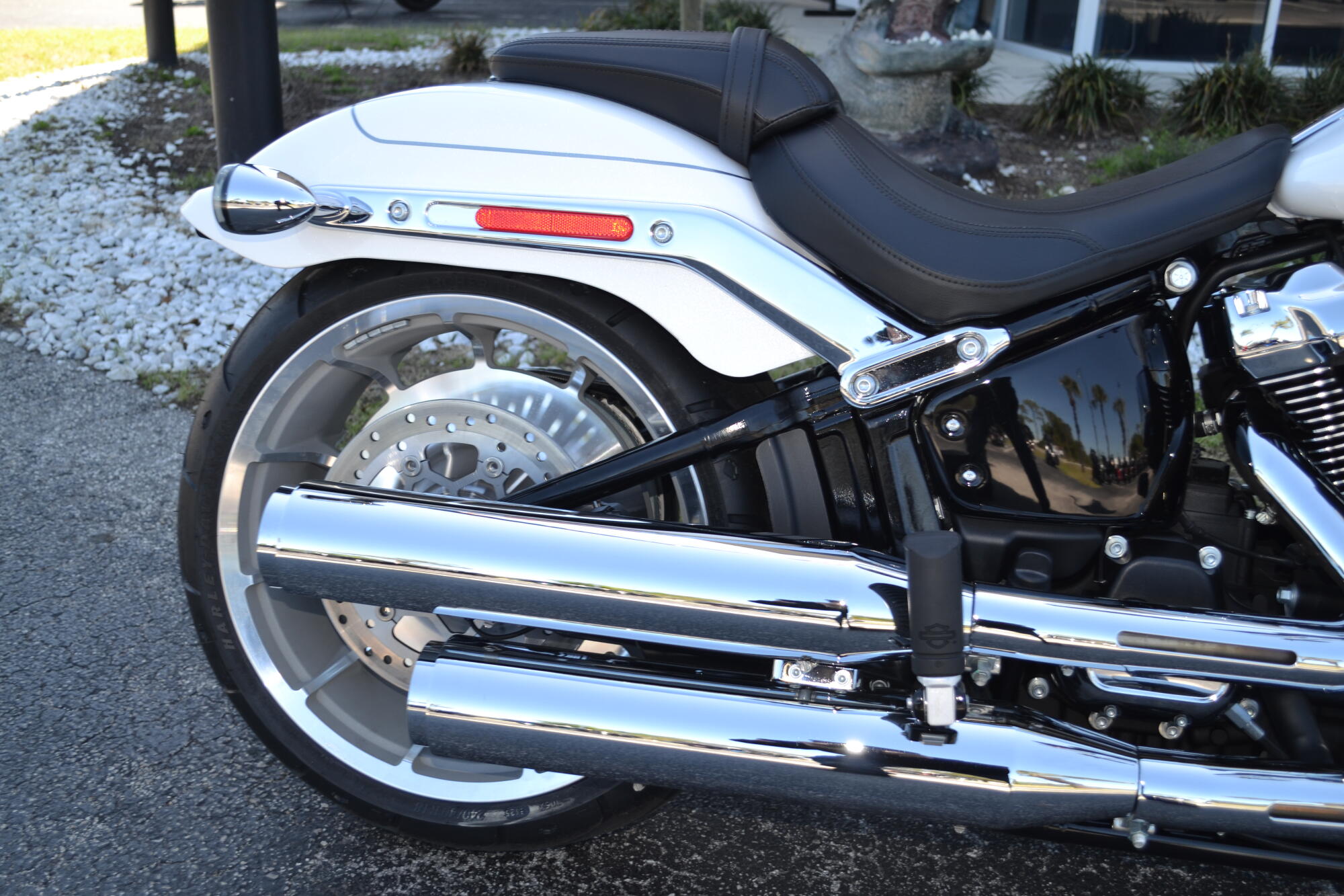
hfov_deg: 53.1
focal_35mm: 36
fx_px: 1344
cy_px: 448
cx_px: 672
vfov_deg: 36.9
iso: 100
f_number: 4
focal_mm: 24
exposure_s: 1/125
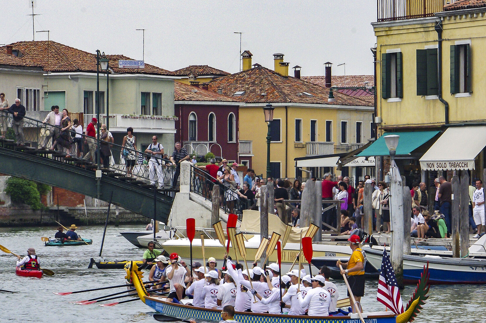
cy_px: 170
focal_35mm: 249
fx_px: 3357
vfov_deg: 5.5
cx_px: 166
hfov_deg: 8.3
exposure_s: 1/320
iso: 800
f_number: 13
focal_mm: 115
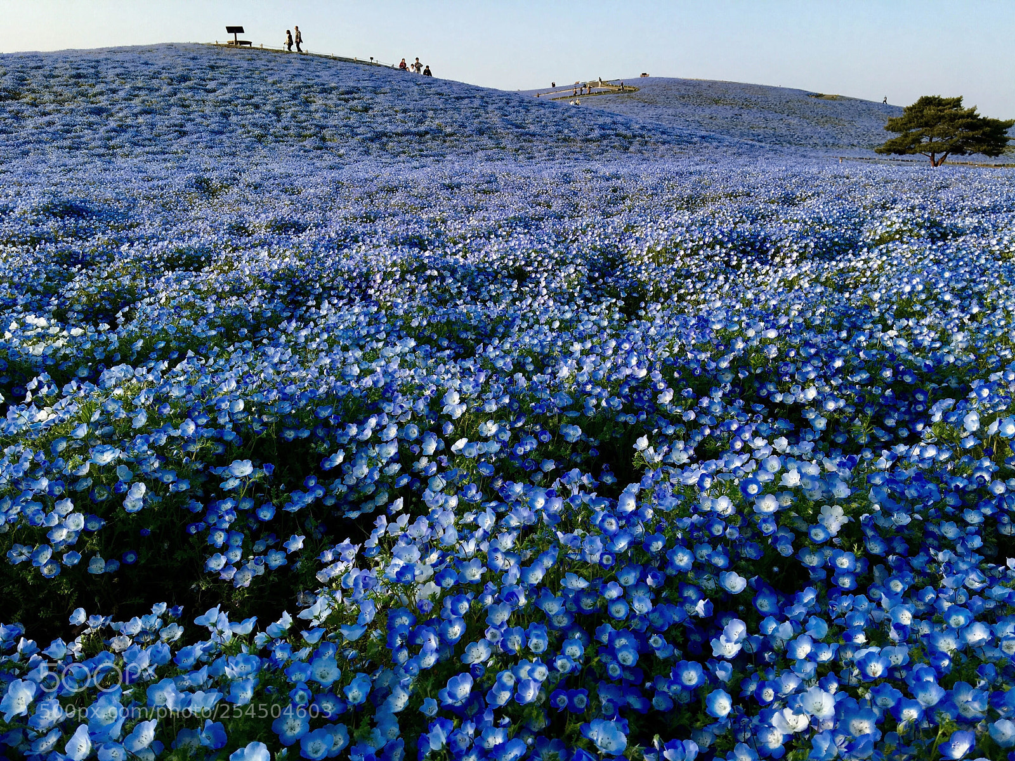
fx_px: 850
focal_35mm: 29
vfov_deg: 48.2
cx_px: 508
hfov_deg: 61.7
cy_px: 380
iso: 25
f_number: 2.2
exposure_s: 1/527
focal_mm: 4.15
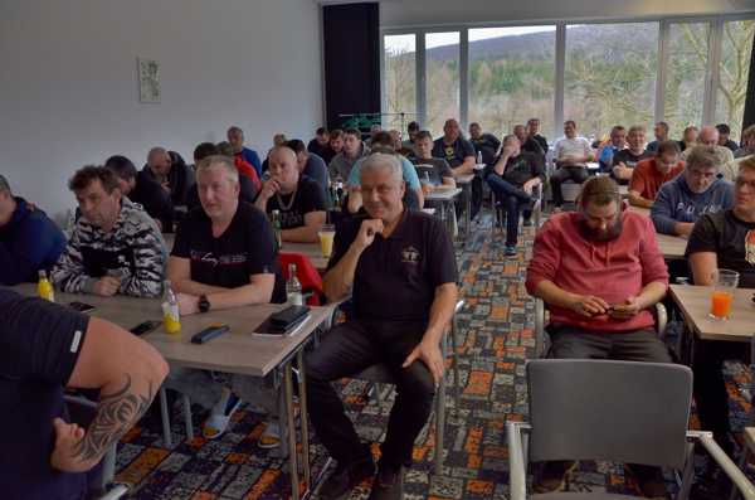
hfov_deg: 67.5
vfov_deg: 47.7
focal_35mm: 27
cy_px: 250
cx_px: 378
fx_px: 565
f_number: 5.6
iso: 400
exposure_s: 1/80
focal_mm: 18
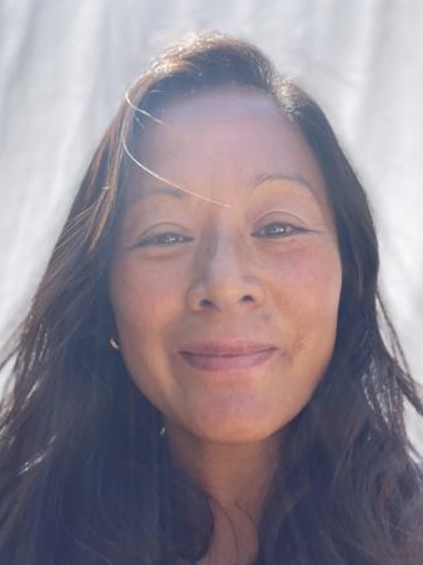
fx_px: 554
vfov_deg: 53.8
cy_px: 318
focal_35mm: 34
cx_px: 195
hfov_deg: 41.8
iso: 25
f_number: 2.2
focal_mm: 2.71
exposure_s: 1/149
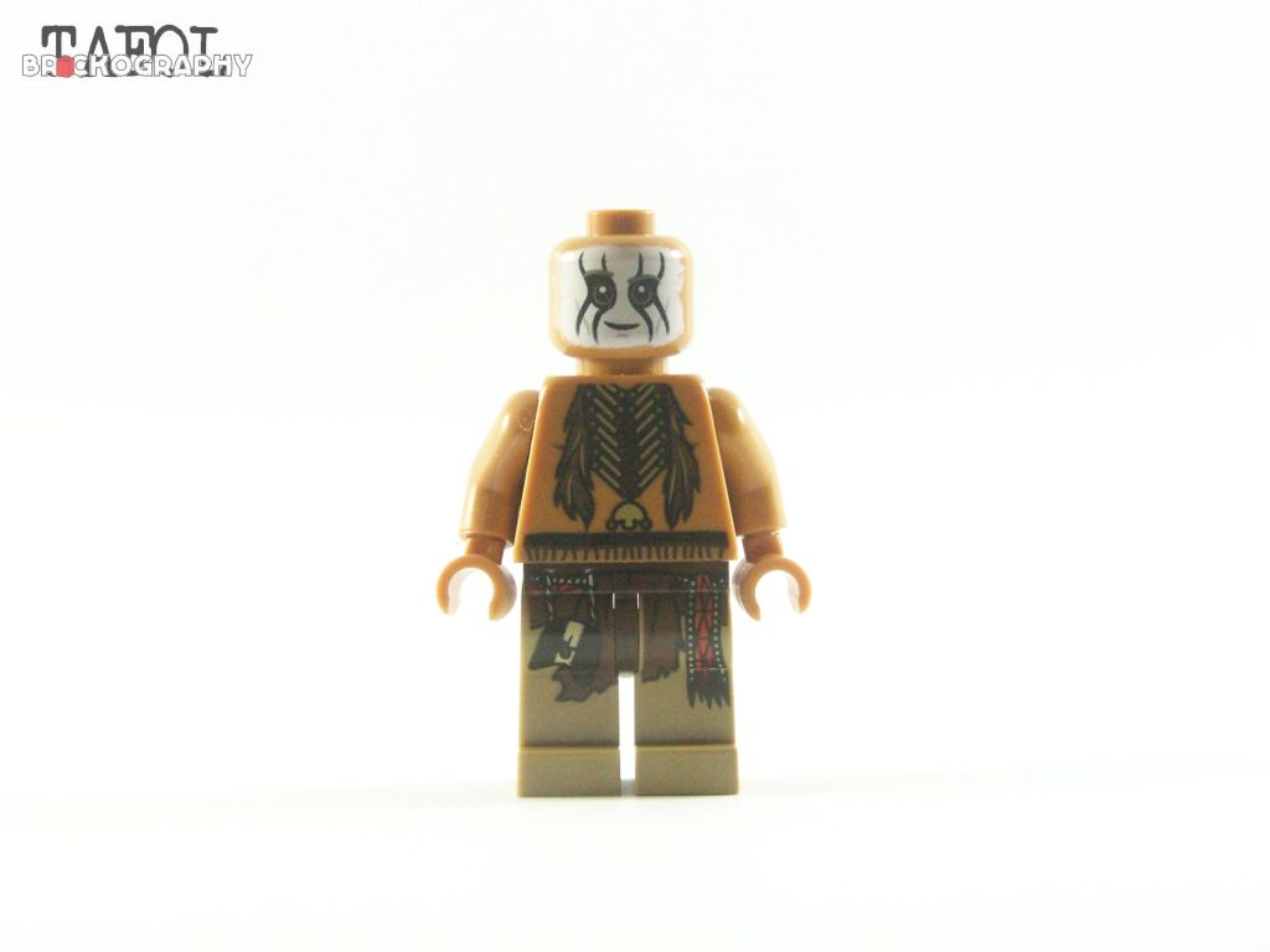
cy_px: 476
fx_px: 2752
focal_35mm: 75
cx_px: 635
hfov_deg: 26.0
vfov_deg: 19.6
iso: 400
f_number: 4
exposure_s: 1/60
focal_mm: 12.4
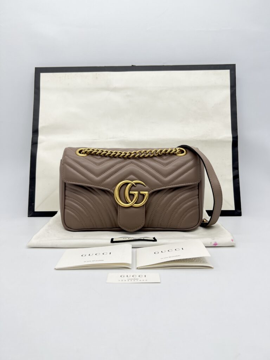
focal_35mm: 26
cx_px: 135
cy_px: 180
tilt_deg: -6.5
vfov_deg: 67.3
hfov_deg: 53.1
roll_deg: -0.2
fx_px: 270
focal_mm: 5.7
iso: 40
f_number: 1.5
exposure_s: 1/287
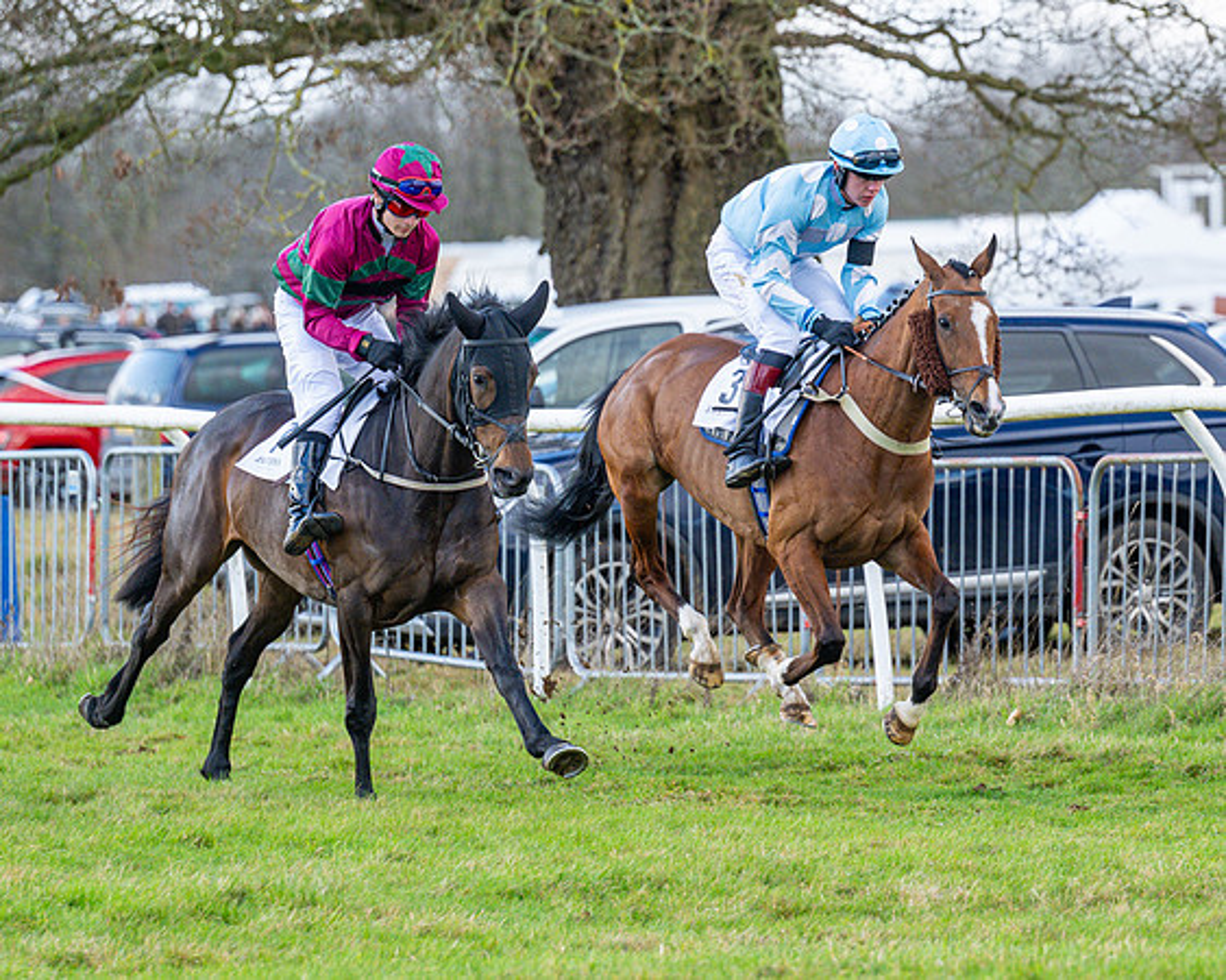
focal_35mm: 364
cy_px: 475
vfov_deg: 4.3
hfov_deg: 5.3
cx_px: 905
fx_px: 13193
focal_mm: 175
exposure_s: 1/800
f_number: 4
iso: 500
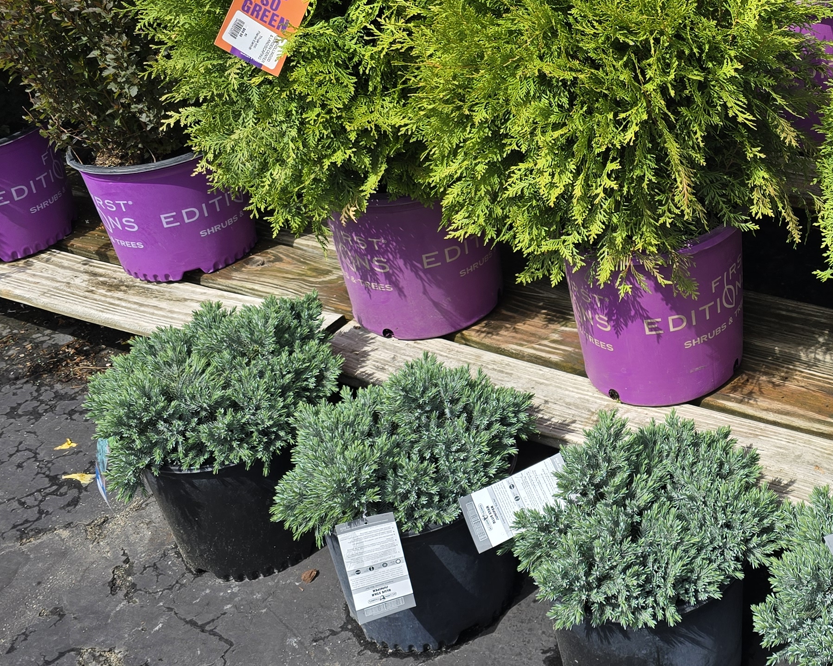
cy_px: 198
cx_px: 764
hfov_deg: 35.0
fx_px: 1233
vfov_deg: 29.9
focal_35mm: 50
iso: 12
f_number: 1.7
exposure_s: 1/792
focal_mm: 6.3
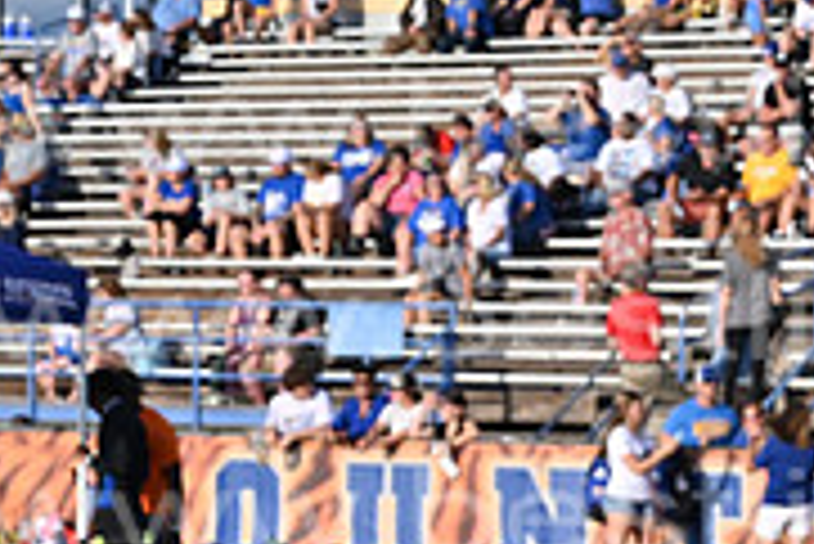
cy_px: 818
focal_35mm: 224
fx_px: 5069
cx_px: 1012
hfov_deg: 9.1
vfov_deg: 6.1
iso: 500
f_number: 4
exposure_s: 1/8000
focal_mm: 70
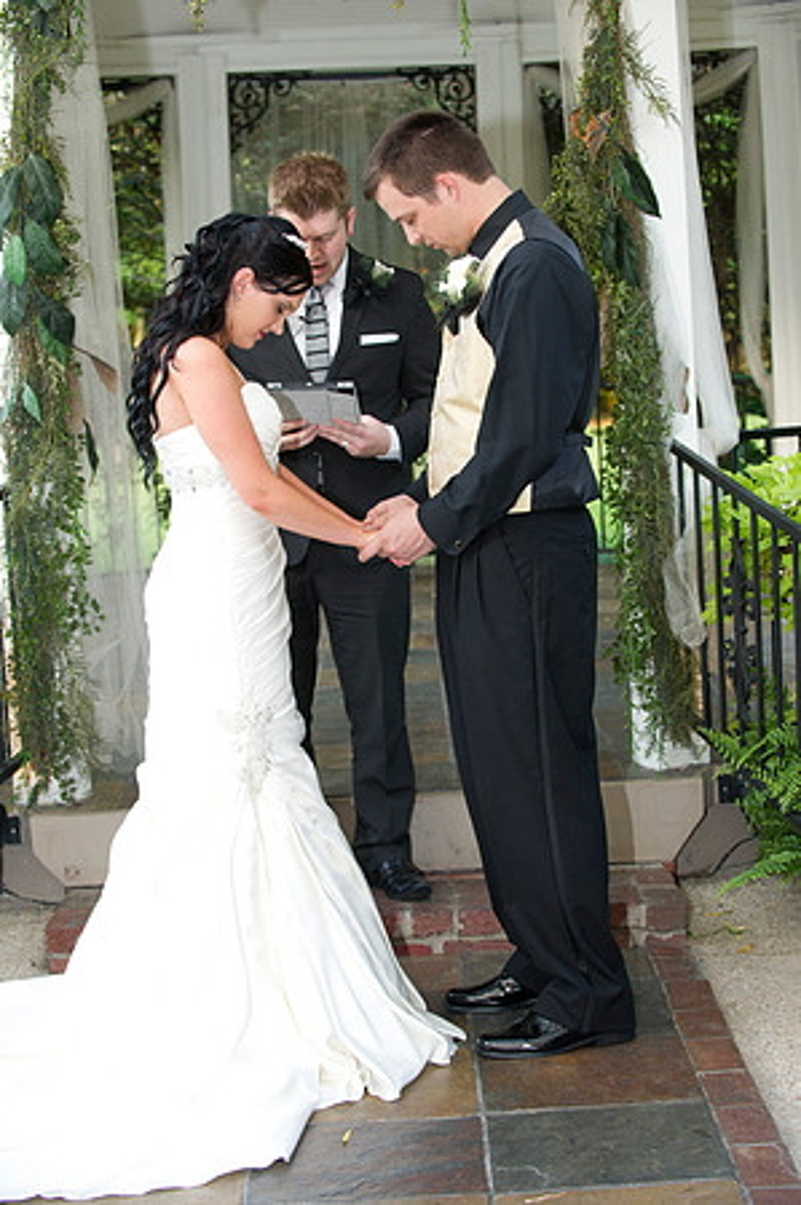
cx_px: 400
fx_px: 2341
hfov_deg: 19.4
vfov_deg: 28.9
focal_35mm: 70
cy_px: 602
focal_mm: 70
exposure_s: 1/125
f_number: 4
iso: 800
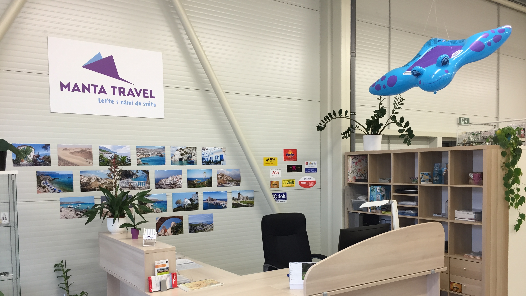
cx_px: 264
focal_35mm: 32
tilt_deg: -2.9
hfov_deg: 61.0
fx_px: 446
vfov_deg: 36.3
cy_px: 195
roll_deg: +1.0
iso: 32
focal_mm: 4.15
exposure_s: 1/33
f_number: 2.2
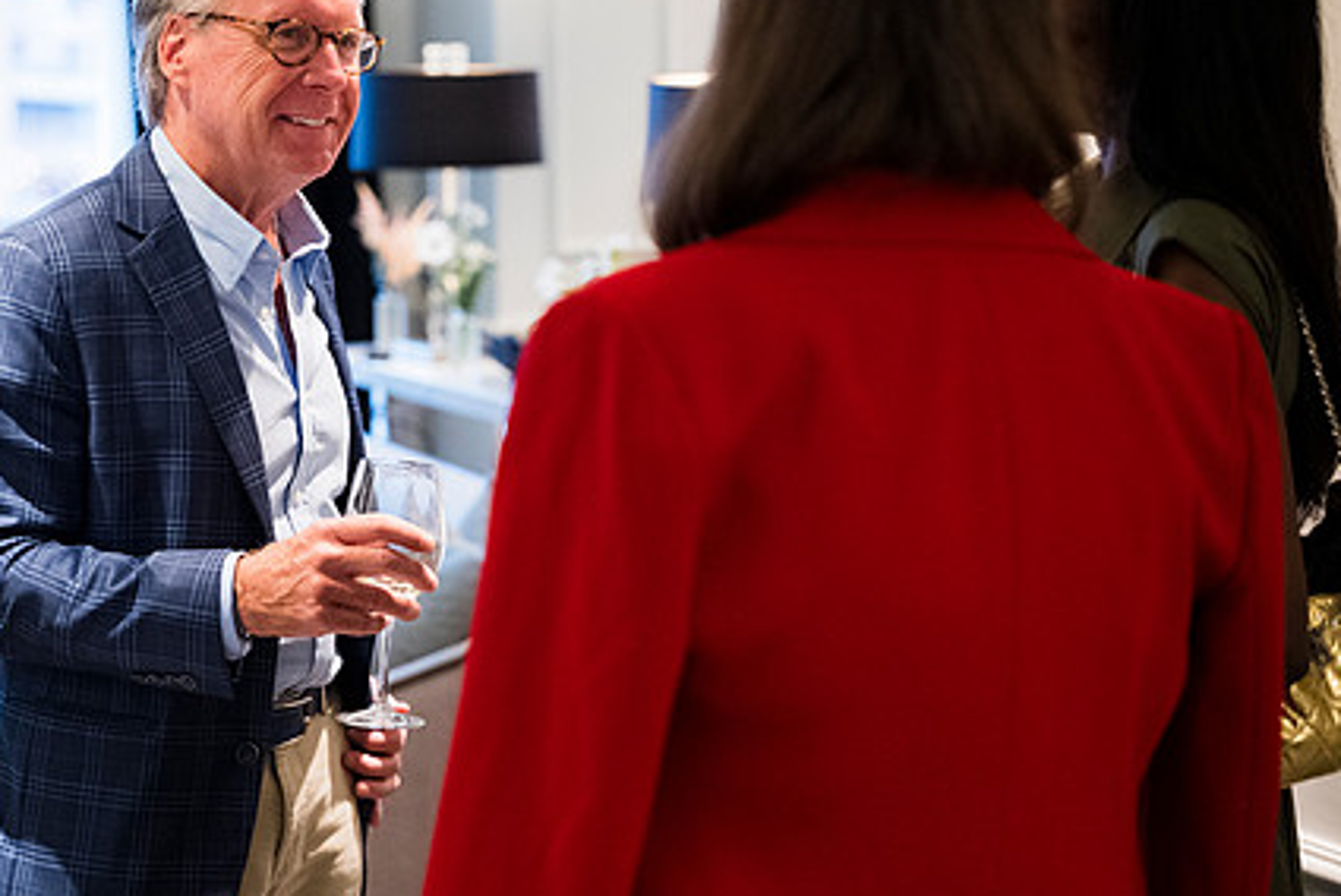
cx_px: 476
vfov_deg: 18.2
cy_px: 339
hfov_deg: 26.9
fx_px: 2796
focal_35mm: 75
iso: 4000
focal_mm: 55
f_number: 2.2
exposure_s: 1/200
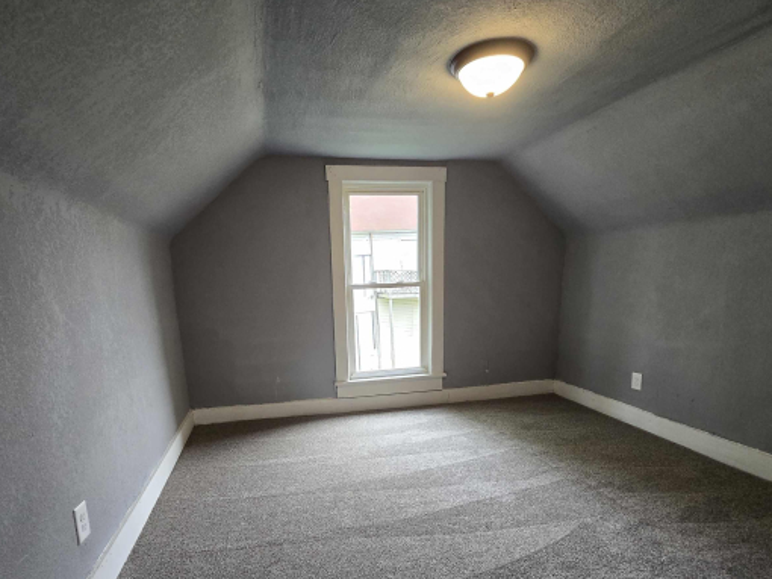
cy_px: 365
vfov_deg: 73.3
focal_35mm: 17
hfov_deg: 90.8
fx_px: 379
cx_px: 353
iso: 250
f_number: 2.2
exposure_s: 1/60
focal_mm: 2.2
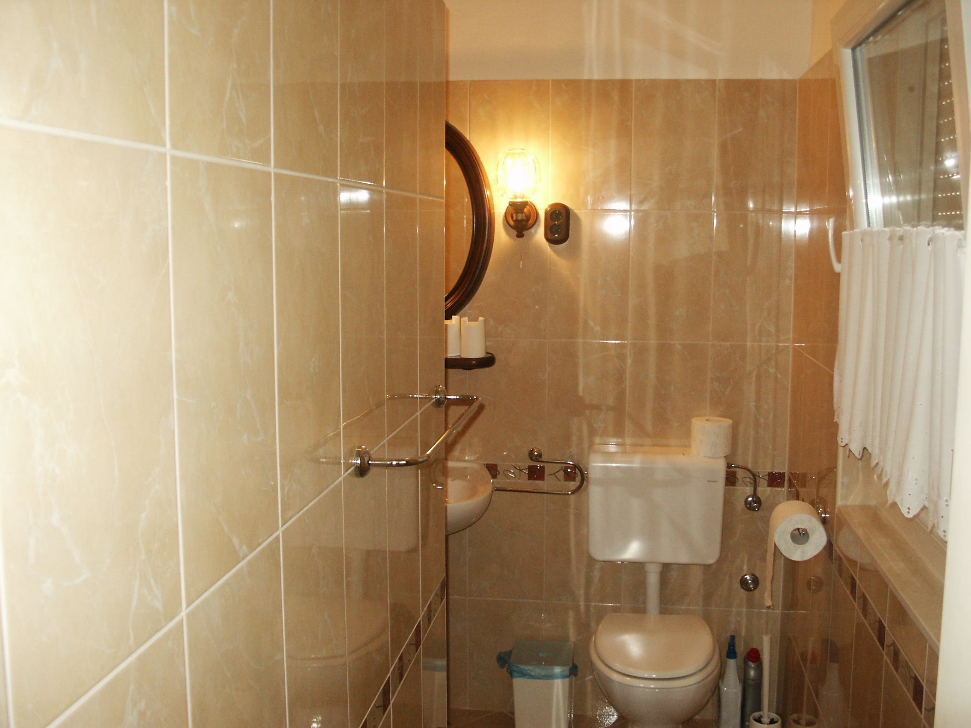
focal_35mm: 35
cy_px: 364
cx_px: 486
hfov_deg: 52.6
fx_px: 982
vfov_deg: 40.7
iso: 200
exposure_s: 1/45
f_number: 3
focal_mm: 7.18
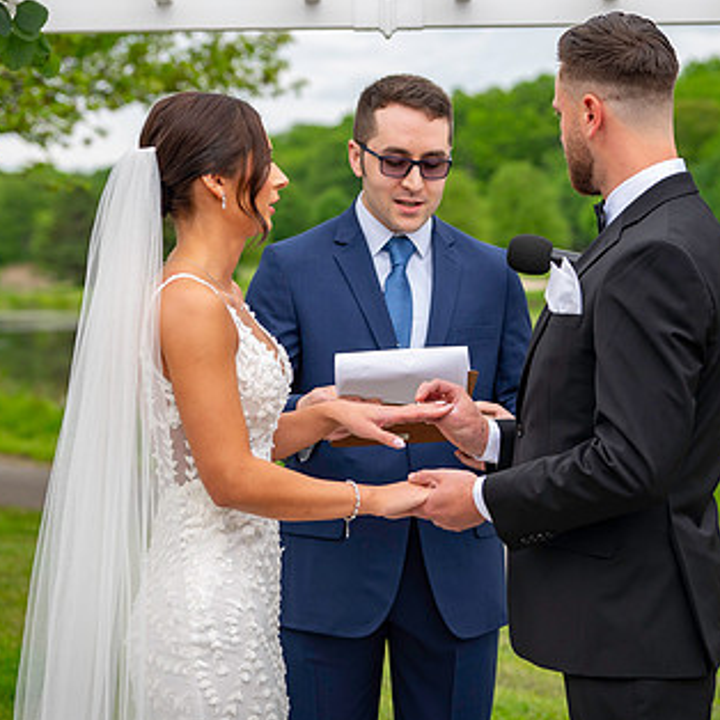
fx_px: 2589
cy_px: 312
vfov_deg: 15.8
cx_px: 447
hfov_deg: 15.8
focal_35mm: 110
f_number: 4
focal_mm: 70
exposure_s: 1/1250
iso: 400
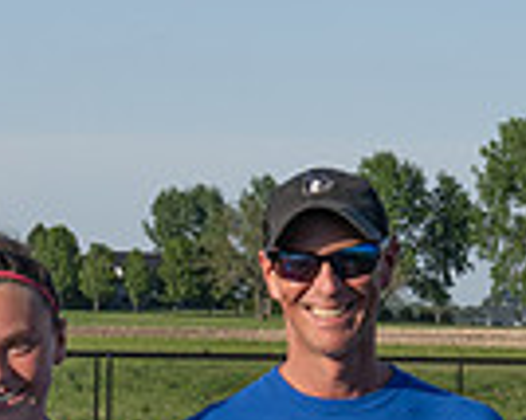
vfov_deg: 5.5
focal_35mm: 279
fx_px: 4340
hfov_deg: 6.9
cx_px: 32
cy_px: 491
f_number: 11
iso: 160
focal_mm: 38
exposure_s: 1/250
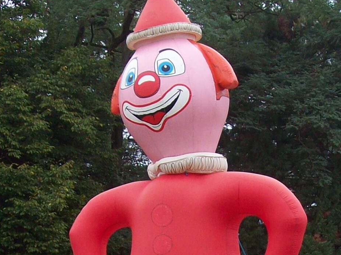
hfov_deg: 12.8
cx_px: 236
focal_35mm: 154
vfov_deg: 9.5
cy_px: 328
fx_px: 1517
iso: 80
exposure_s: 1/302
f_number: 3.4
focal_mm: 9.4
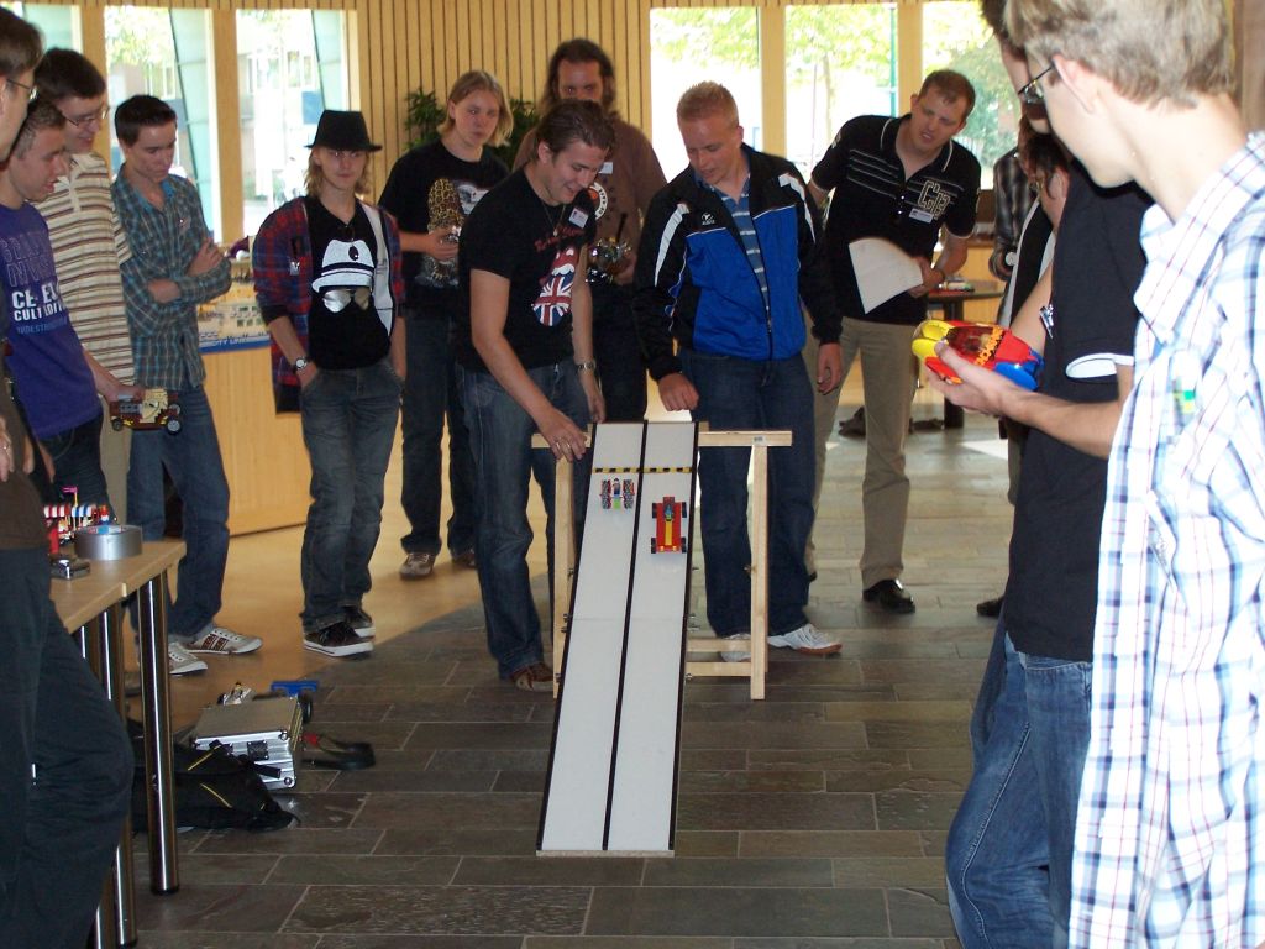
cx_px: 632
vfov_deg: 22.9
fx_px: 2339
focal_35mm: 64
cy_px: 474
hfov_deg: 30.3
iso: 140
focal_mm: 10.7
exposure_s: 1/60
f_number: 3.2
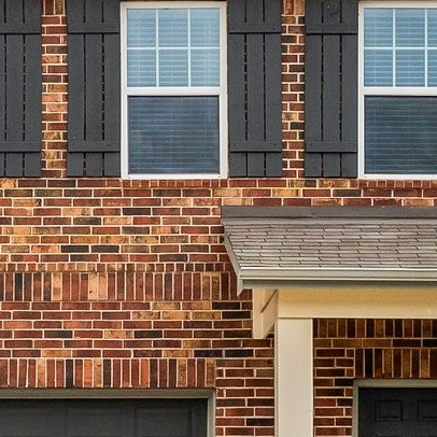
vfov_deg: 12.8
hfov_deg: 13.0
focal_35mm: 133
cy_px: 518
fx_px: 1900
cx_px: 39
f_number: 8
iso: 640
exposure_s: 1/1000
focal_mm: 20.9
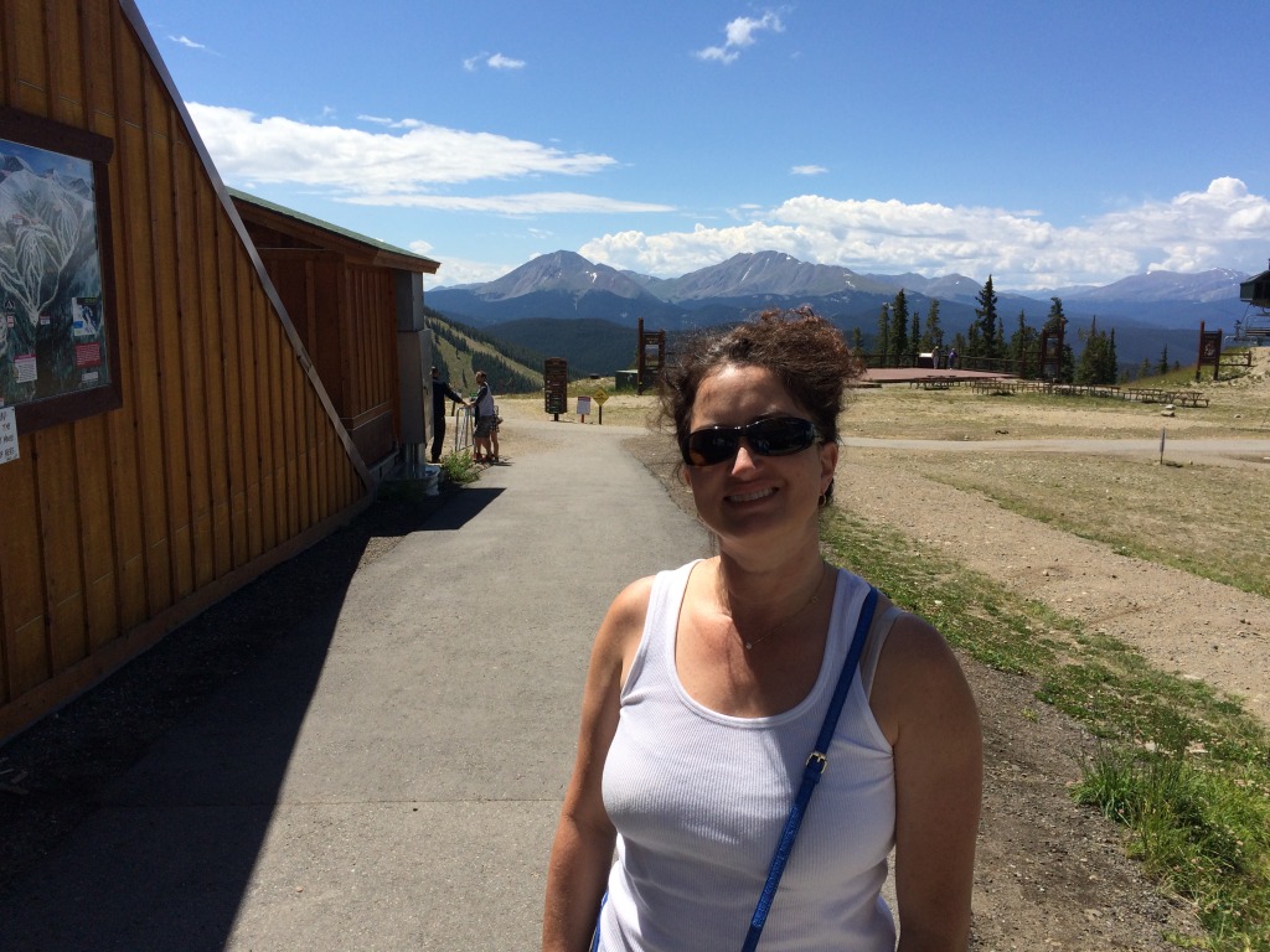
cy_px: 476
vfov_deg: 48.2
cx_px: 635
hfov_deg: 61.7
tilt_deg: -10.5
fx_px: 1064
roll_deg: -0.2
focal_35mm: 29
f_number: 2.2
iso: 32
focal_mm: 4.15
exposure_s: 1/2564
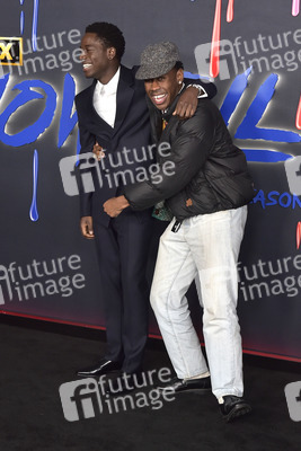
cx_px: 150
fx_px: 626
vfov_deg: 39.6
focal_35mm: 50
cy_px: 226
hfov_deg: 27.0
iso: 2000
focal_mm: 50
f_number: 6.3
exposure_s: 1/250
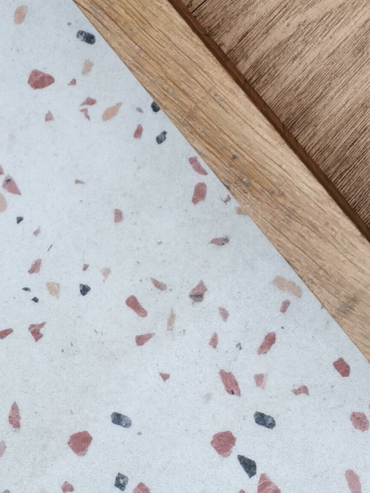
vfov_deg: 19.5
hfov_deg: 17.3
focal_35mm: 85
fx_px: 1212
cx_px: 284
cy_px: -279
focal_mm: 5.58
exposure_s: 1/100
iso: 160
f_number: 1.8
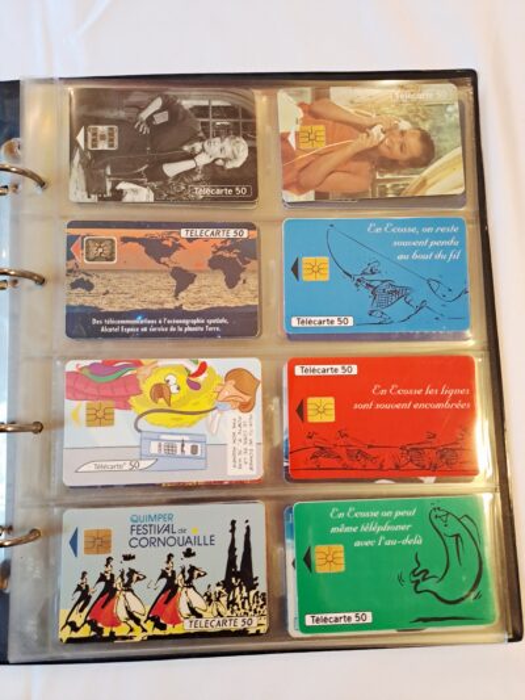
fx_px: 505
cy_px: 350
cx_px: 262
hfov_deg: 54.9
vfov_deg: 69.4
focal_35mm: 25
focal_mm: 4.65
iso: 250
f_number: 1.8
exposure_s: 1/50
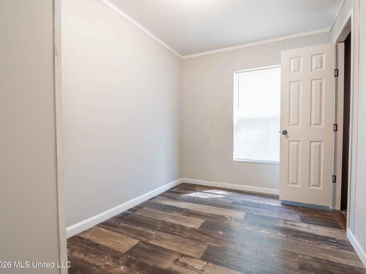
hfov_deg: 90.7
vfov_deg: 74.7
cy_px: 134
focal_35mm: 17
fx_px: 180
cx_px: 203
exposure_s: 1/15
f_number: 11
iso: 400
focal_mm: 15
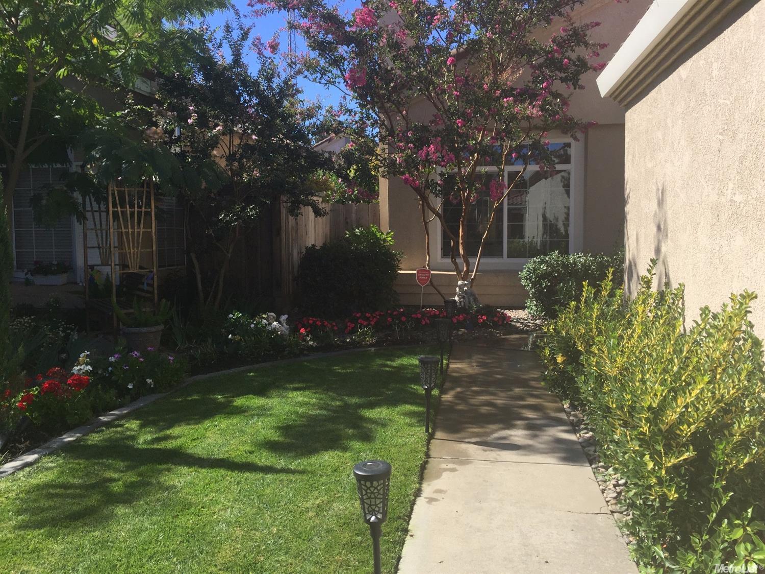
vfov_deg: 48.2
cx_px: 382
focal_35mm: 29
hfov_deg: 61.7
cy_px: 287
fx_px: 641
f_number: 2.2
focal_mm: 4.15
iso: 32
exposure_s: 1/1647
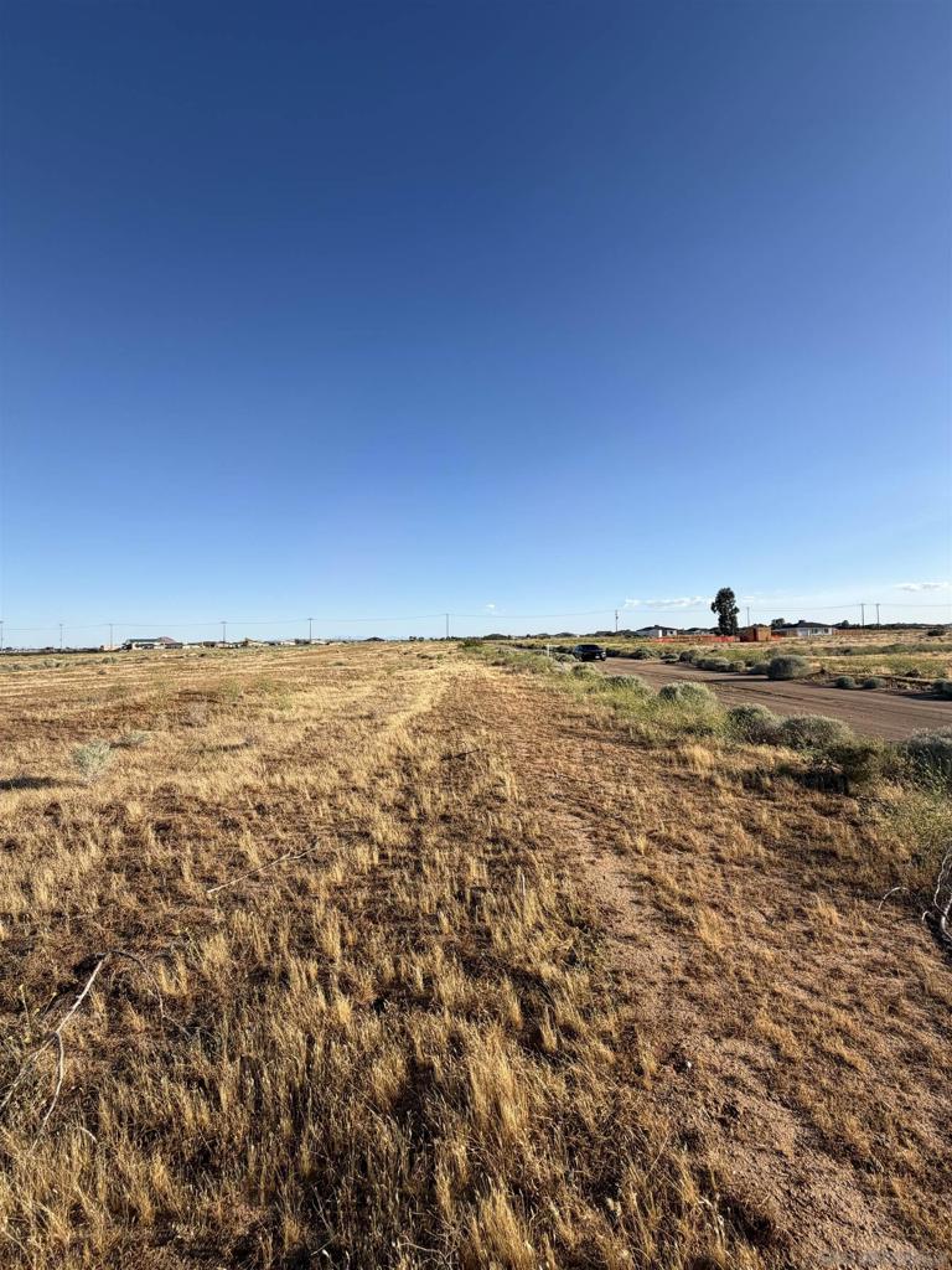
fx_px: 513
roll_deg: +1.6
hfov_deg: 85.7
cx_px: 476
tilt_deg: +1.9
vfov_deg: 102.1
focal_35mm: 14
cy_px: 635
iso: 25
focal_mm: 2.22
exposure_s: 1/770
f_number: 2.2
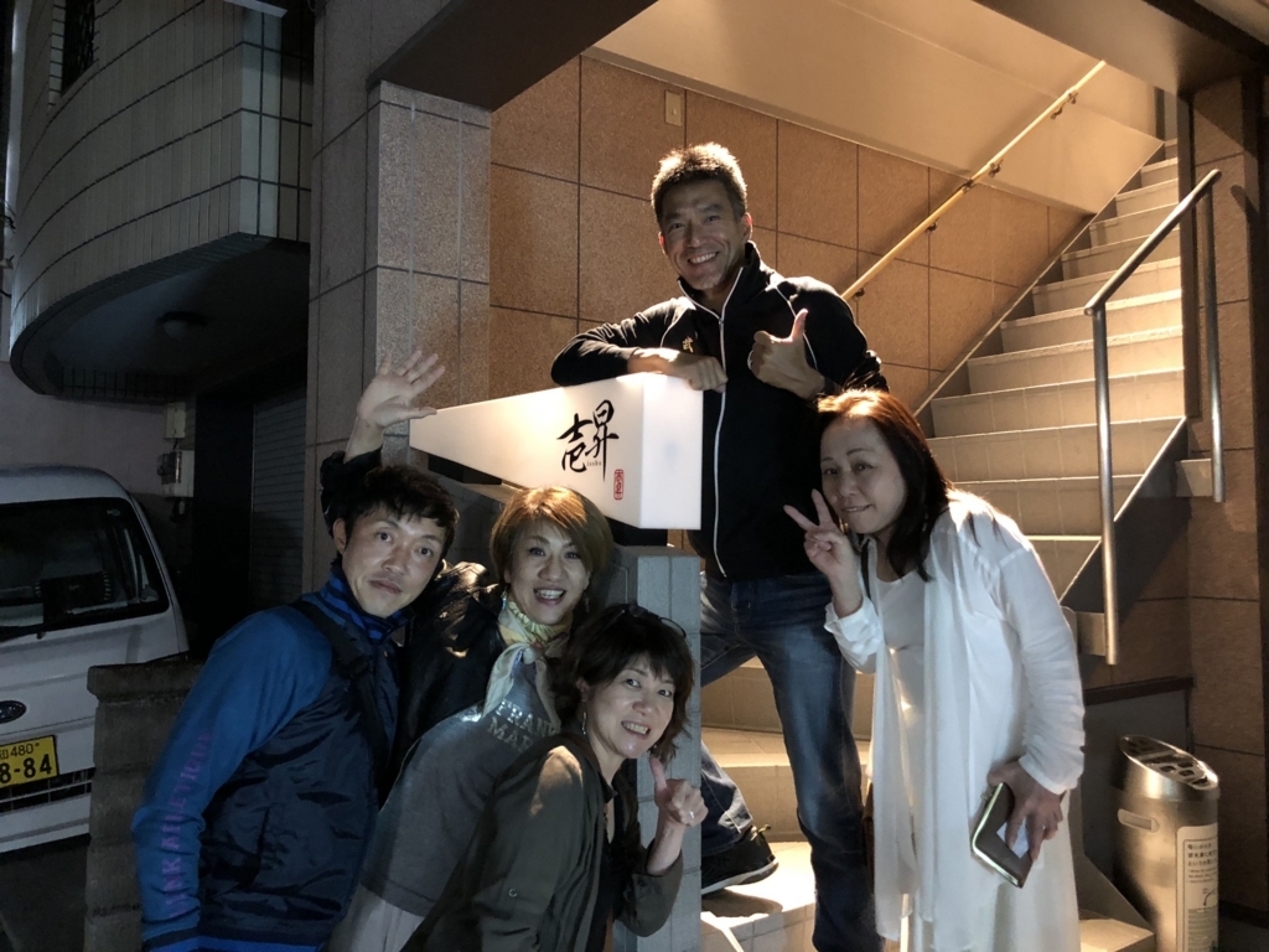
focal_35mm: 28
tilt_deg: +3.7
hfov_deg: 63.4
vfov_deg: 49.7
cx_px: 634
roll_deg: +0.8
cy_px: 476
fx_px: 1026
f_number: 1.8
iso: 160
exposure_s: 1/4
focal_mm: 4
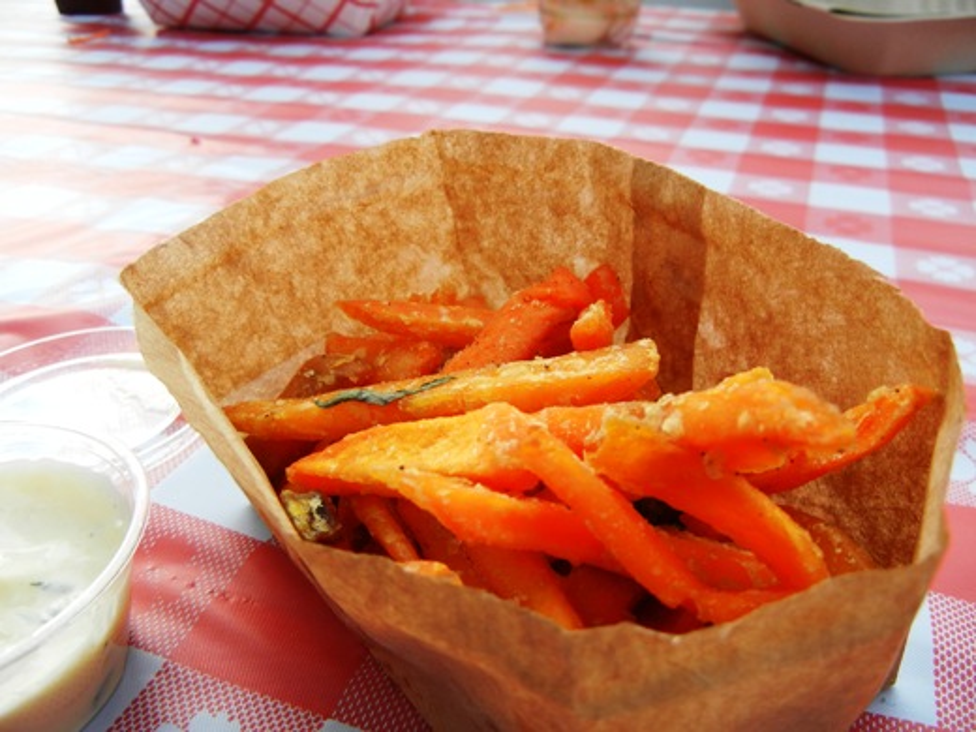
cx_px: 488
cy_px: 366
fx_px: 846
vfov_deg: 46.8
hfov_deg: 60.0
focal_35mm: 30
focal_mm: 5.4
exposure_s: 1/400
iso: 160
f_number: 3.5
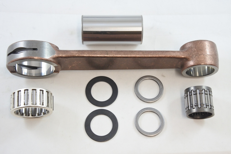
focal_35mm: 63
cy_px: 77
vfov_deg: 21.6
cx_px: 116
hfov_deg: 31.9
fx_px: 404
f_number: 5
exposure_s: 1/125
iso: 800
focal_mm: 23.6
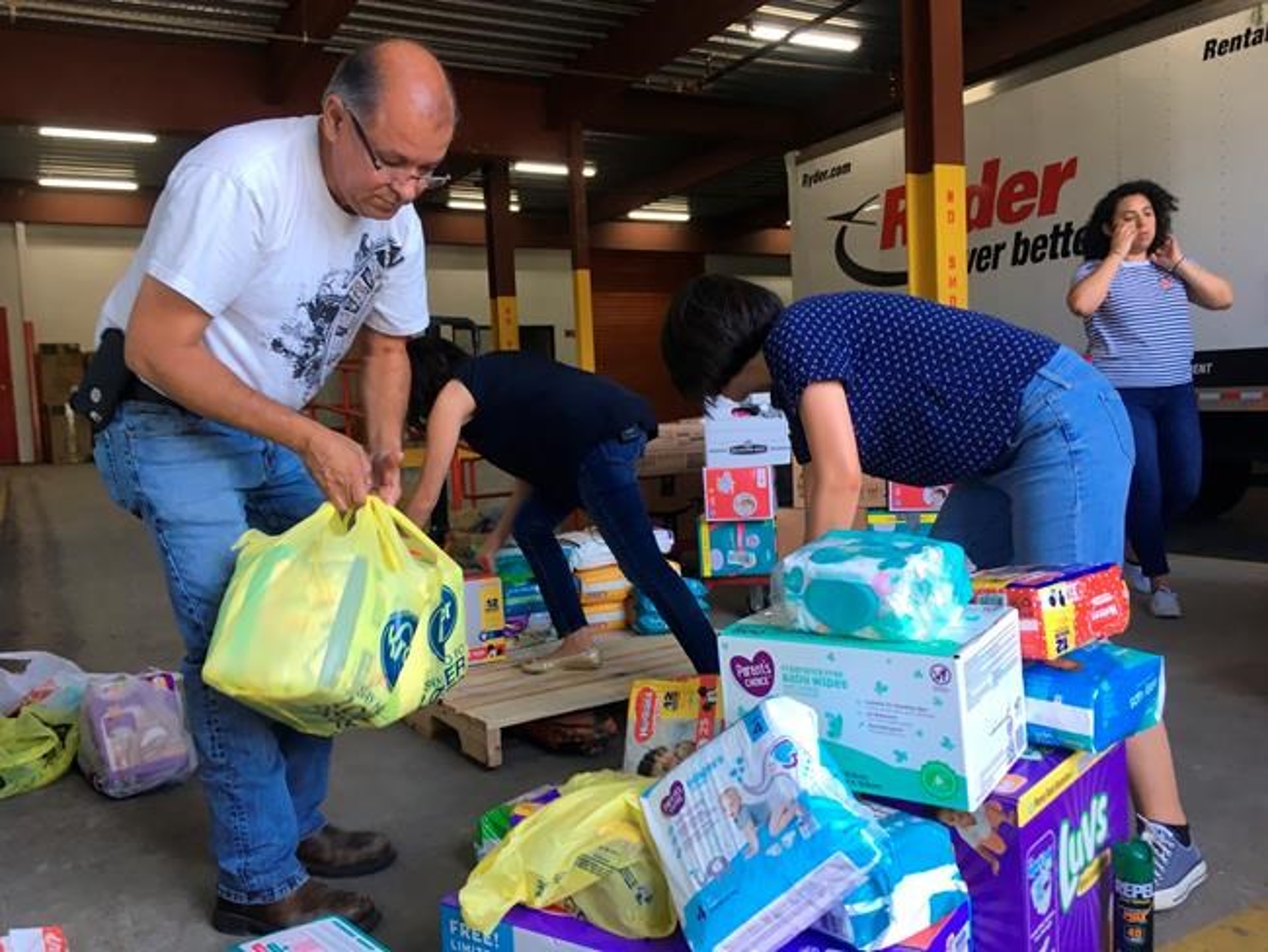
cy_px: 476
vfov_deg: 48.3
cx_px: 634
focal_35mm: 29
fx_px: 1063
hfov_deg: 61.6
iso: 25
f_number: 2.2
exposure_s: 1/40
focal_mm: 4.15
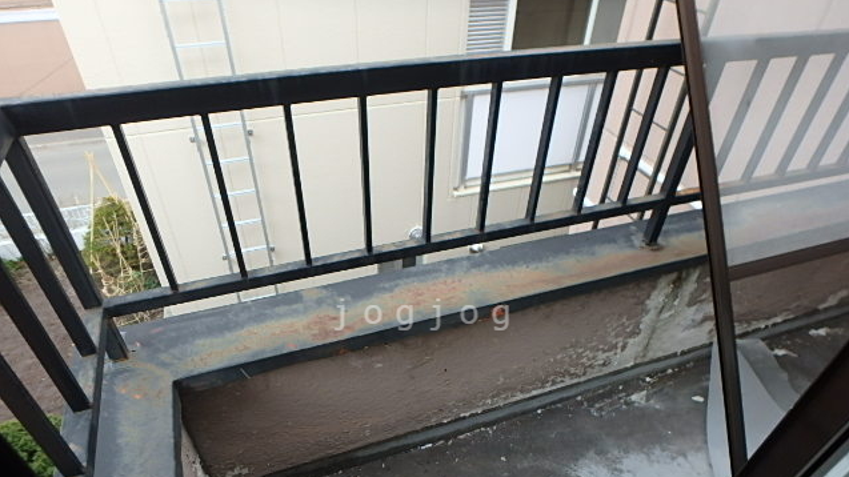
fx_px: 518
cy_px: 314
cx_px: 425
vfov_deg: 48.7
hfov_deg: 78.7
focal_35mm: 23
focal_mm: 3.7
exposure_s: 1/80
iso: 125
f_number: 3.5
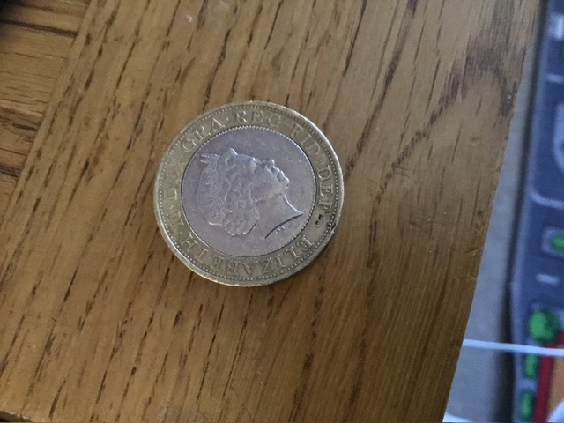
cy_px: 212
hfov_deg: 58.4
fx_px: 505
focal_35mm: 31
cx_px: 282
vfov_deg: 45.4
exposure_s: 1/17
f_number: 2.4
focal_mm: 3.3
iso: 800
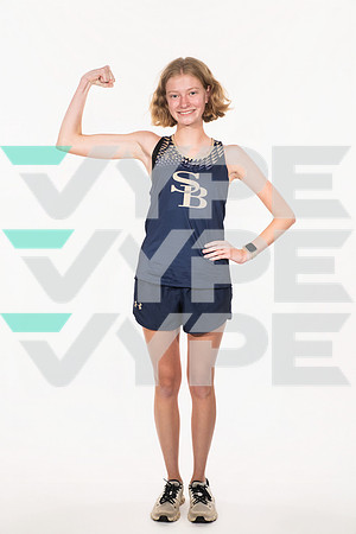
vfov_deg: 39.6
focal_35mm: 50
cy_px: 267
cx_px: 178
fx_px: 742
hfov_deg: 27.0
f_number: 8
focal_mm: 50
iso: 800
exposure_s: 1/500
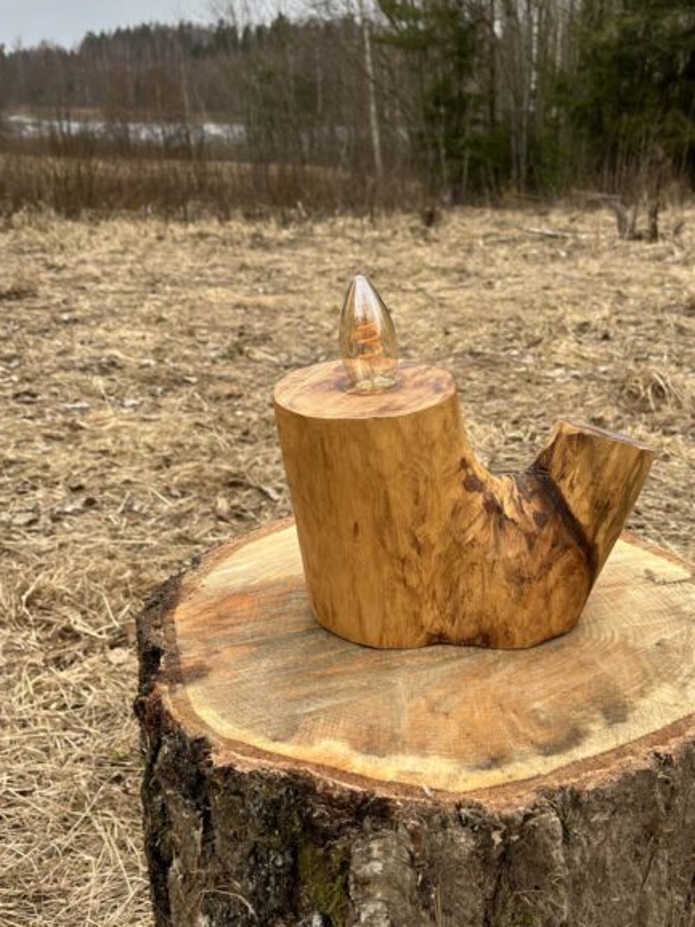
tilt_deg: -17.9
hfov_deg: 39.2
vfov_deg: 51.3
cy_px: 420
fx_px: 964
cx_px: 461
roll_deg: -1.3
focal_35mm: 36
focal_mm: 5.1
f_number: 1.6
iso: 32
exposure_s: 1/122
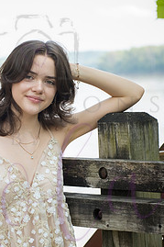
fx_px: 917
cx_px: 38
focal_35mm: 134
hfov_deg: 10.2
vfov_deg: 15.3
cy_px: 137
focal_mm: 80
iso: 400
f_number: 5.6
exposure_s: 1/320
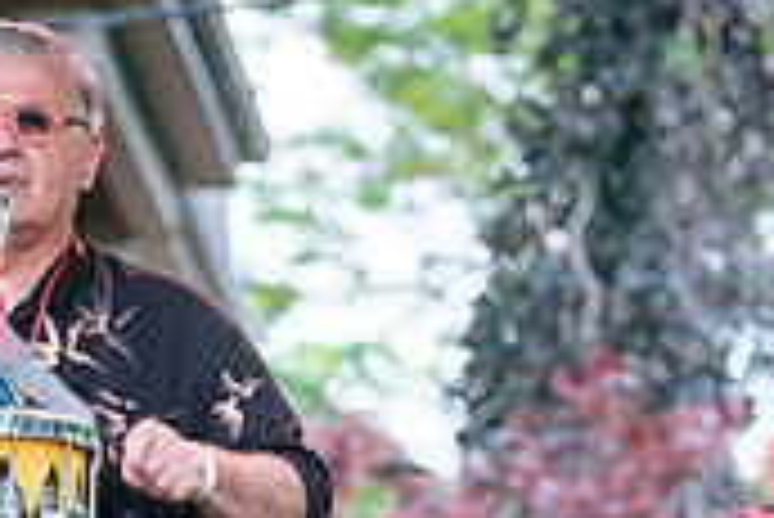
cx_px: 423
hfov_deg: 4.5
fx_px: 9855
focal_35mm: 458
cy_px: 782
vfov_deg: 3.0
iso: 200
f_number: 2.8
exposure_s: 1/160
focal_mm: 90.6
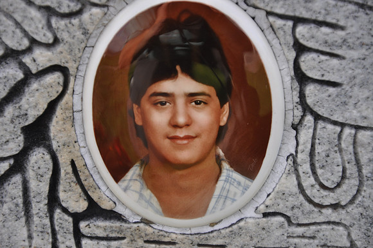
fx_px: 1630
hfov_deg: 13.1
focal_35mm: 158
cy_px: 124
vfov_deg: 8.7
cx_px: 186
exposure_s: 1/125
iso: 200
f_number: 5.6
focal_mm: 105
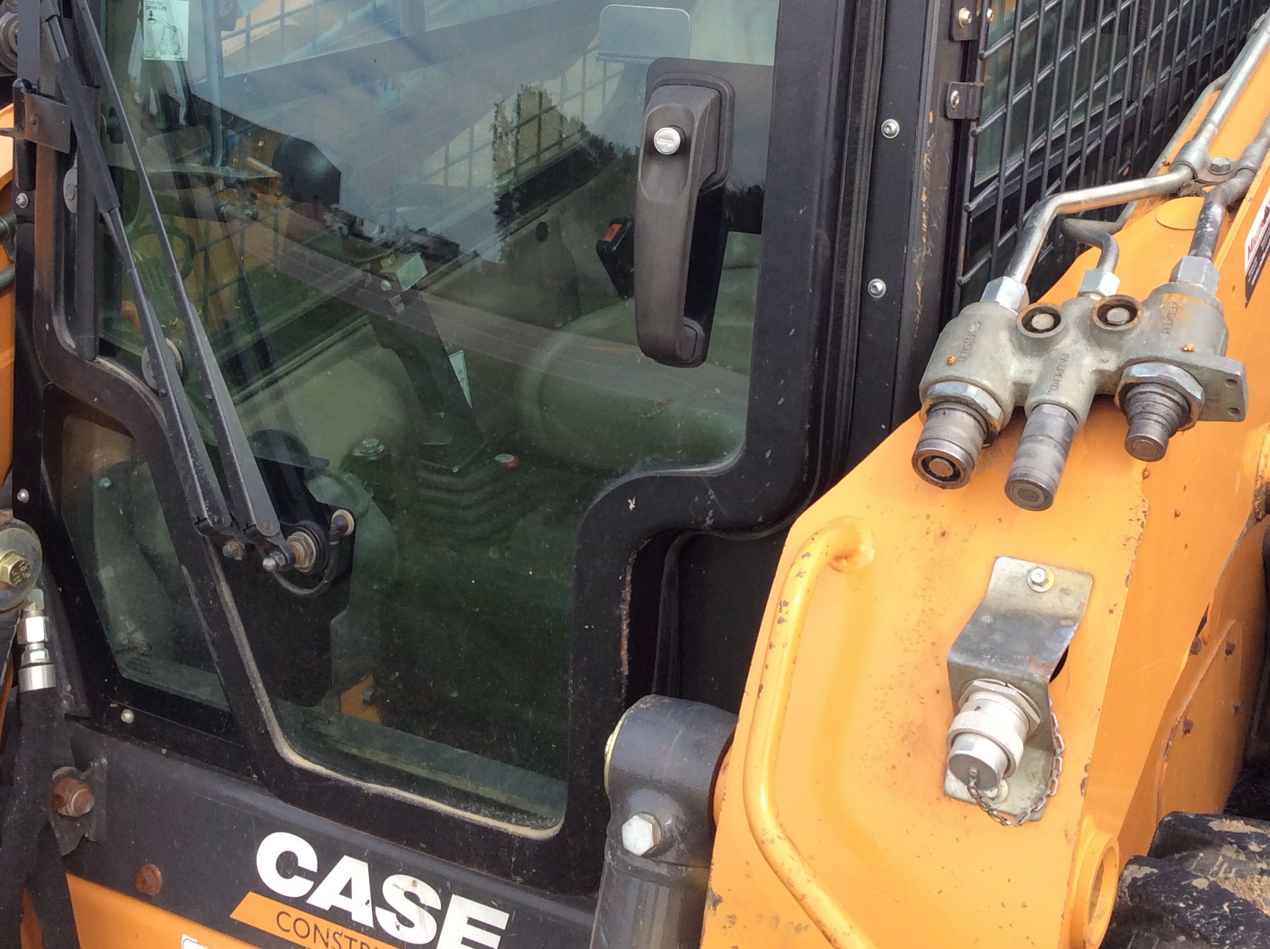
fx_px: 1759
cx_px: 710
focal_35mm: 48
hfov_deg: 39.6
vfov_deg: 29.8
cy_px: 267
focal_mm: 3.3
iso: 32
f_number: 2.4
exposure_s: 1/384
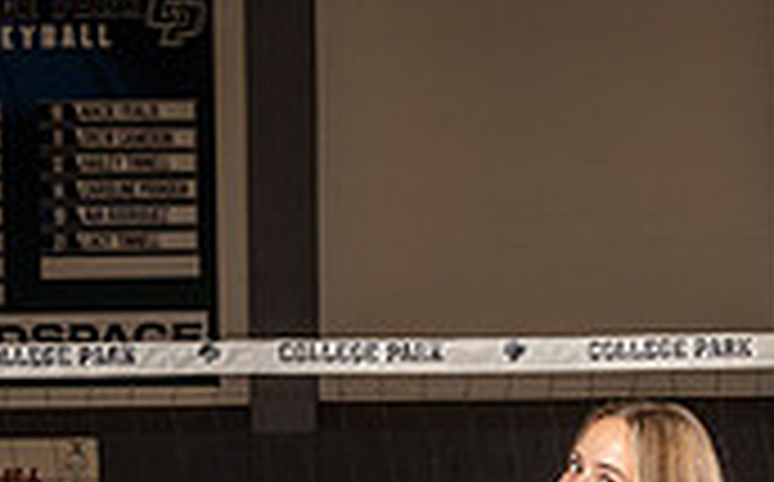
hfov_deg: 14.5
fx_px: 3034
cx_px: 490
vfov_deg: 8.5
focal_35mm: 144
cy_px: 1009
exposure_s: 1/250
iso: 640
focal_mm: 54
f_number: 11
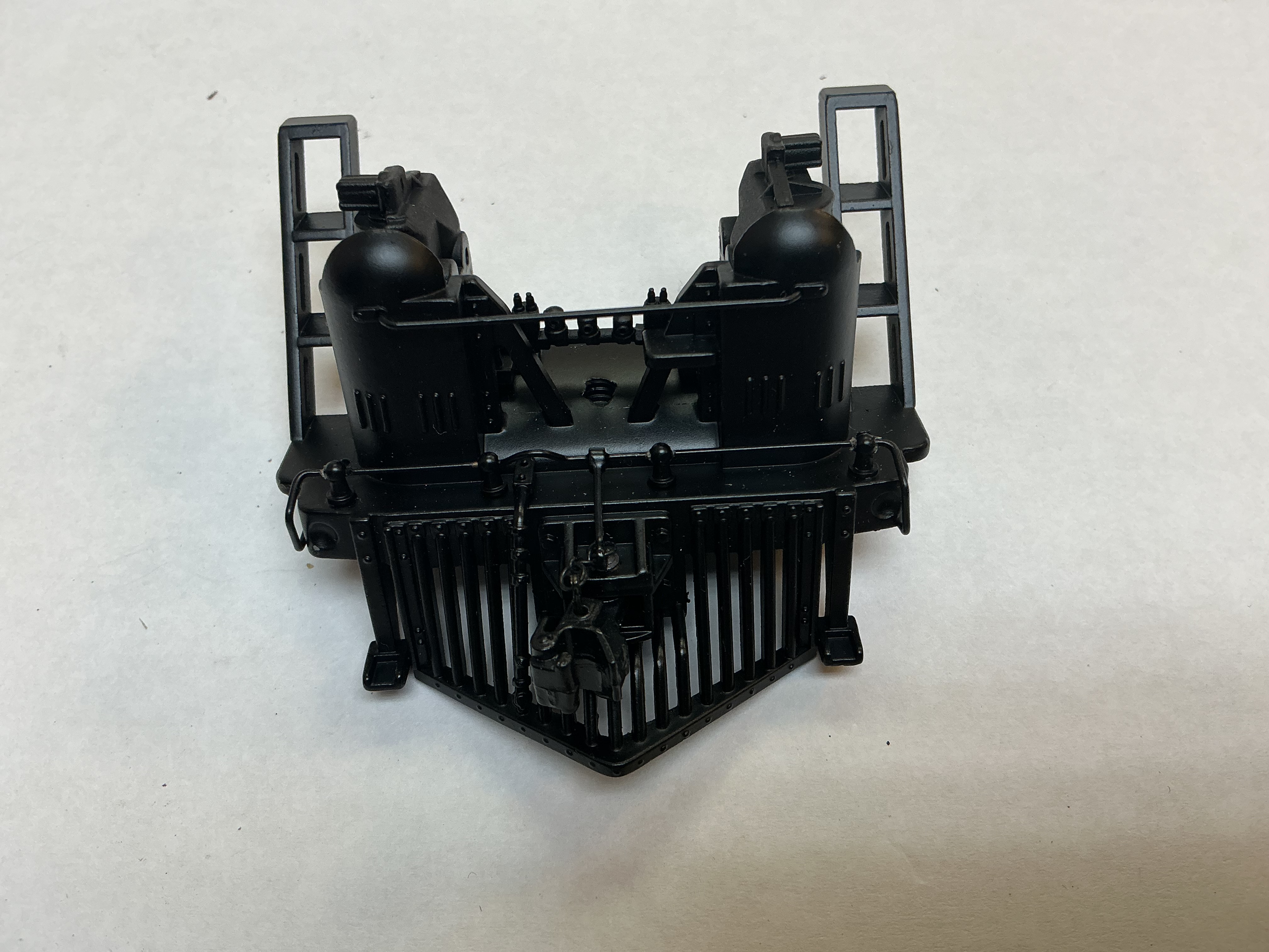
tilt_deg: -67.0
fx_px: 1063
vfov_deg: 48.2
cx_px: 634
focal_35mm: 29
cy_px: 476
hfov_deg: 61.7
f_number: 1.8
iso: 50
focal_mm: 3
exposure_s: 1/120
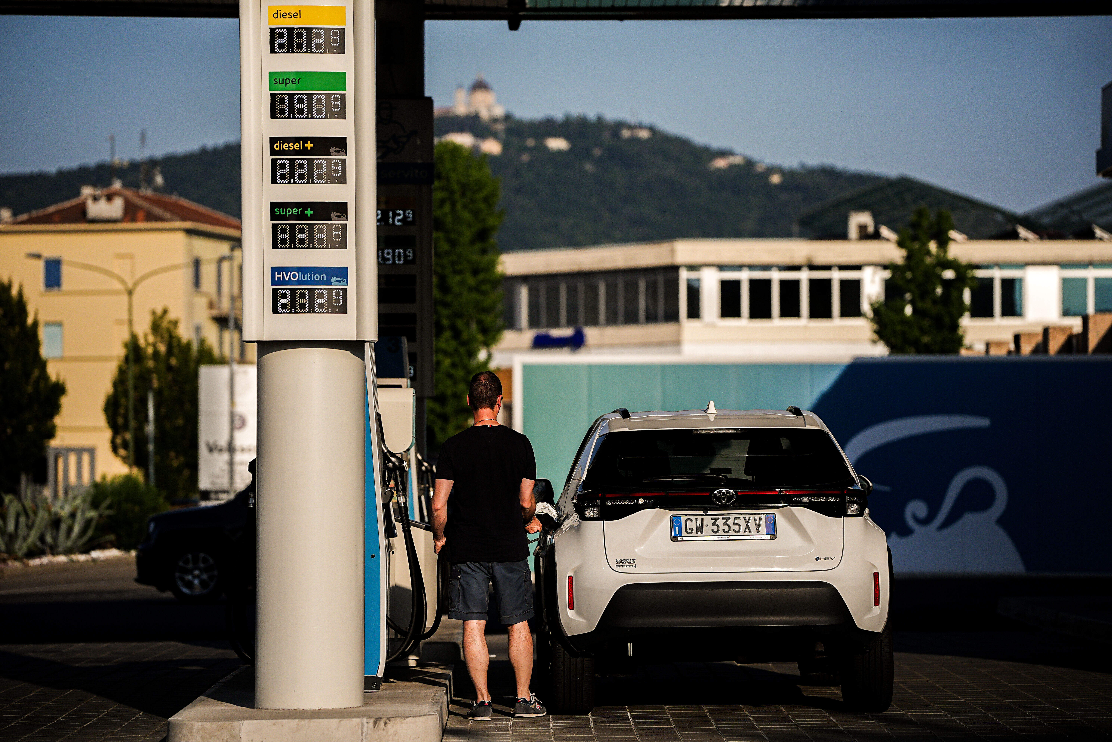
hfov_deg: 15.3
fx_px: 4139
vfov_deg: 10.2
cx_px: 556
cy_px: 371
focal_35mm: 134
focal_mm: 134
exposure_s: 1/20000
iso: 500
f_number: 2.8
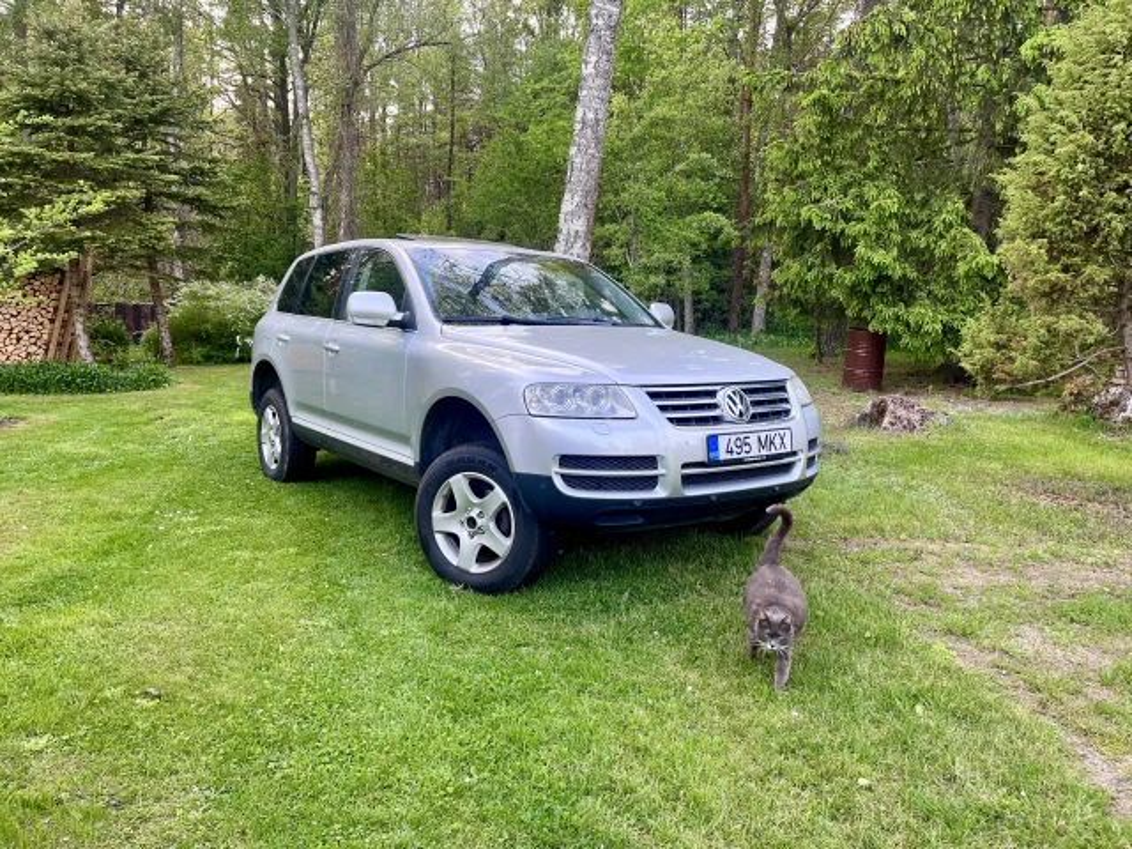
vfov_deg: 53.1
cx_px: 566
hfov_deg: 67.3
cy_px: 424
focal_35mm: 26
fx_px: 850
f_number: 1.6
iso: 40
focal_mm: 5.1
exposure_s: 1/201
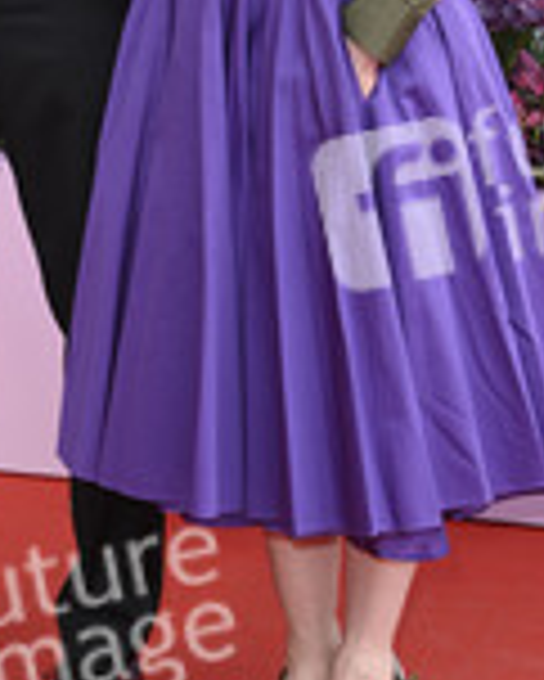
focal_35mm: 154
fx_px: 3096
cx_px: 135
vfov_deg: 12.3
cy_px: -41
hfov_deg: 10.0
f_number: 5.6
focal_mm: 62
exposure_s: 1/250
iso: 640
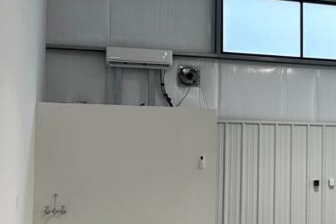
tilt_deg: +2.2
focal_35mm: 86
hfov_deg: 20.8
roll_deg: -0.1
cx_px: 475
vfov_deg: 15.9
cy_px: 142
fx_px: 803
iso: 100
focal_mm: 6.86
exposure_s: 1/151
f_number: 1.78
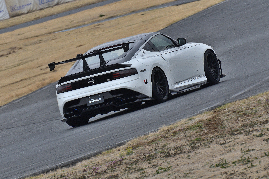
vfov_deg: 1.7
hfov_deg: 2.6
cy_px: 90
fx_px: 5977
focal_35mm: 800
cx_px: 134
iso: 400
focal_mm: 400
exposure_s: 1/500
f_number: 14
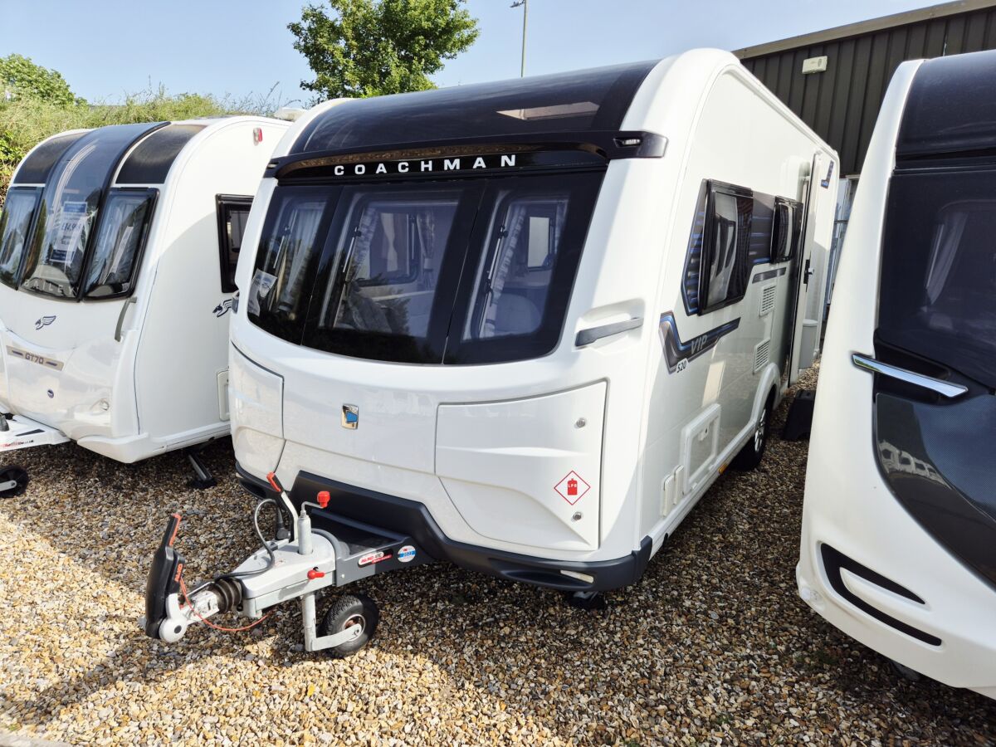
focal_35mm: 23
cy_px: 374
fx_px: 662
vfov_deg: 58.9
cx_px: 498
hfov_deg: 73.9
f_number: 1.8
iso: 25
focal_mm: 5.4
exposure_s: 1/1667
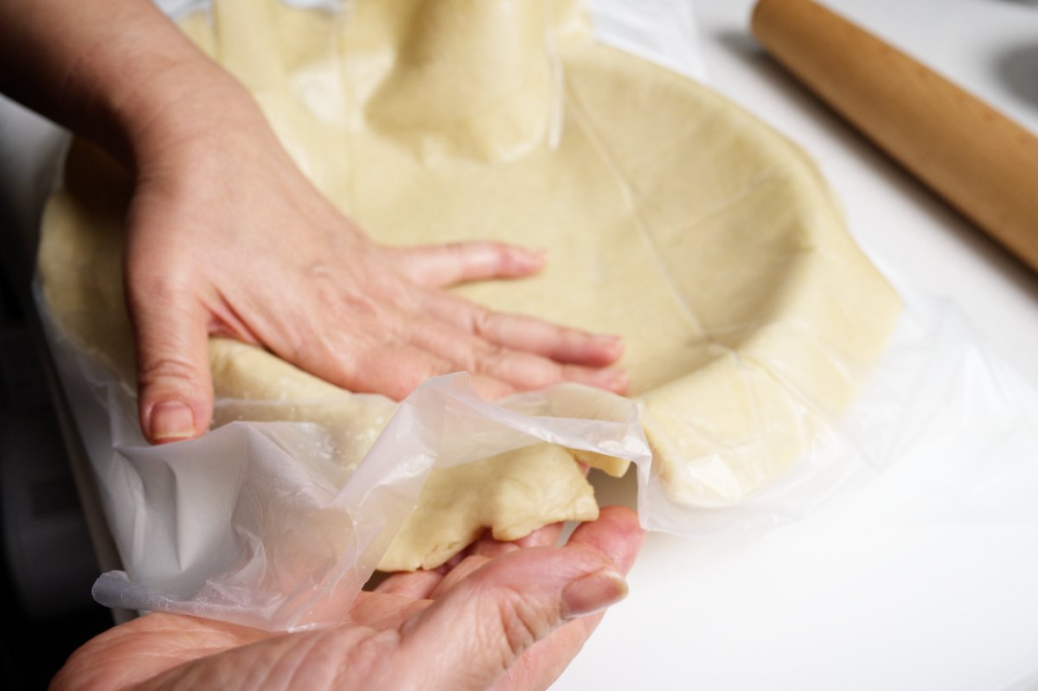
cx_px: 519
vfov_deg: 33.4
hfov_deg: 48.5
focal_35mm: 40
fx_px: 1153
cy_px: 346
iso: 1000
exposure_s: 1/1600
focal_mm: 40
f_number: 8
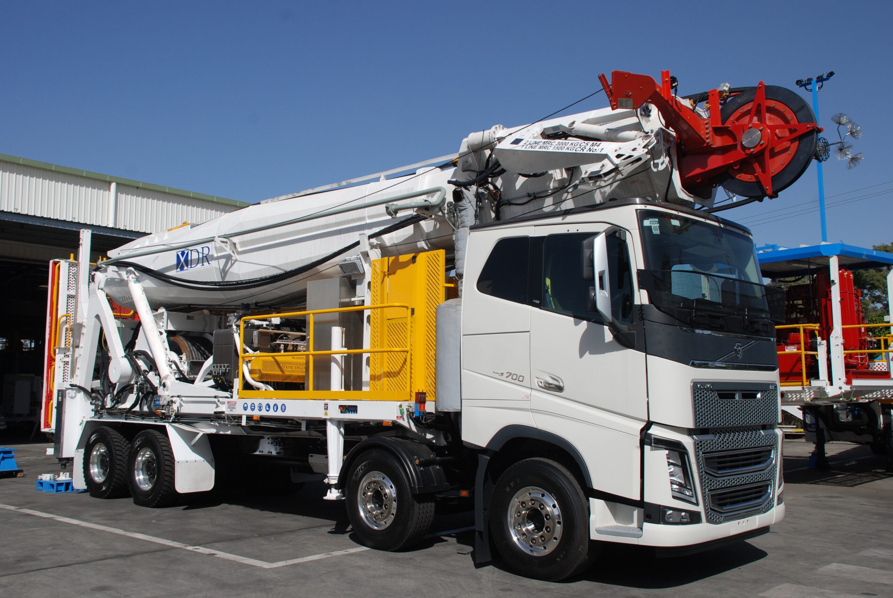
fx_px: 894
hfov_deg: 53.1
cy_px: 299
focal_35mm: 36
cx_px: 446
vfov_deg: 37.0
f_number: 9
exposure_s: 1/320
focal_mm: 24
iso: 100
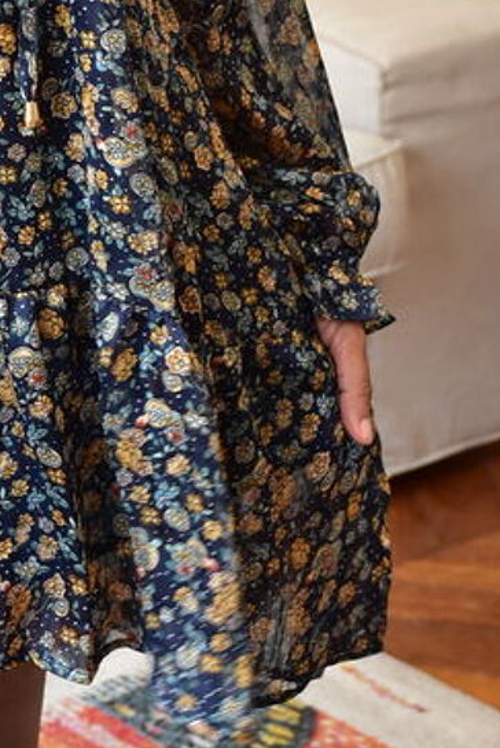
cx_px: -136
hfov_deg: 7.9
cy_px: 65
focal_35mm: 173
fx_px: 3599
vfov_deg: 11.8
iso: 560
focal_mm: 42
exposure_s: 1/15
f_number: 6.3
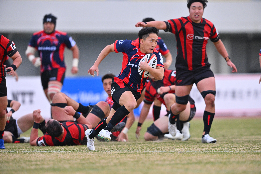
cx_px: 131
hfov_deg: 3.6
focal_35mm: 566
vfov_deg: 2.4
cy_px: 88
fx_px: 4103
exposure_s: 1/1600
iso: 1400
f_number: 4.5
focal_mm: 560
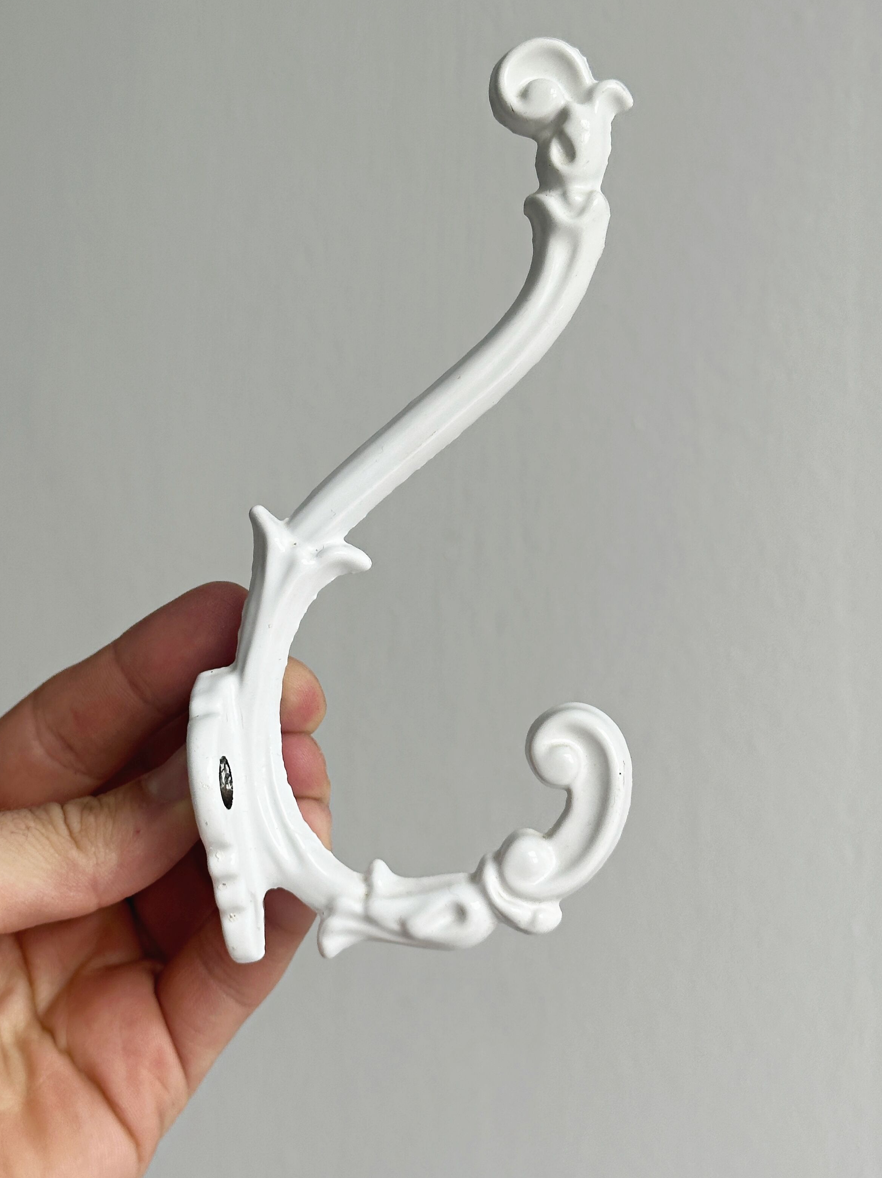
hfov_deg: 23.6
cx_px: 410
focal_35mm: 62
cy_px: 598
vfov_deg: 31.2
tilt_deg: -4.5
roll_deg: +0.2
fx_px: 2109
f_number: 1.78
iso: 64
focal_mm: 6.86
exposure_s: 1/745
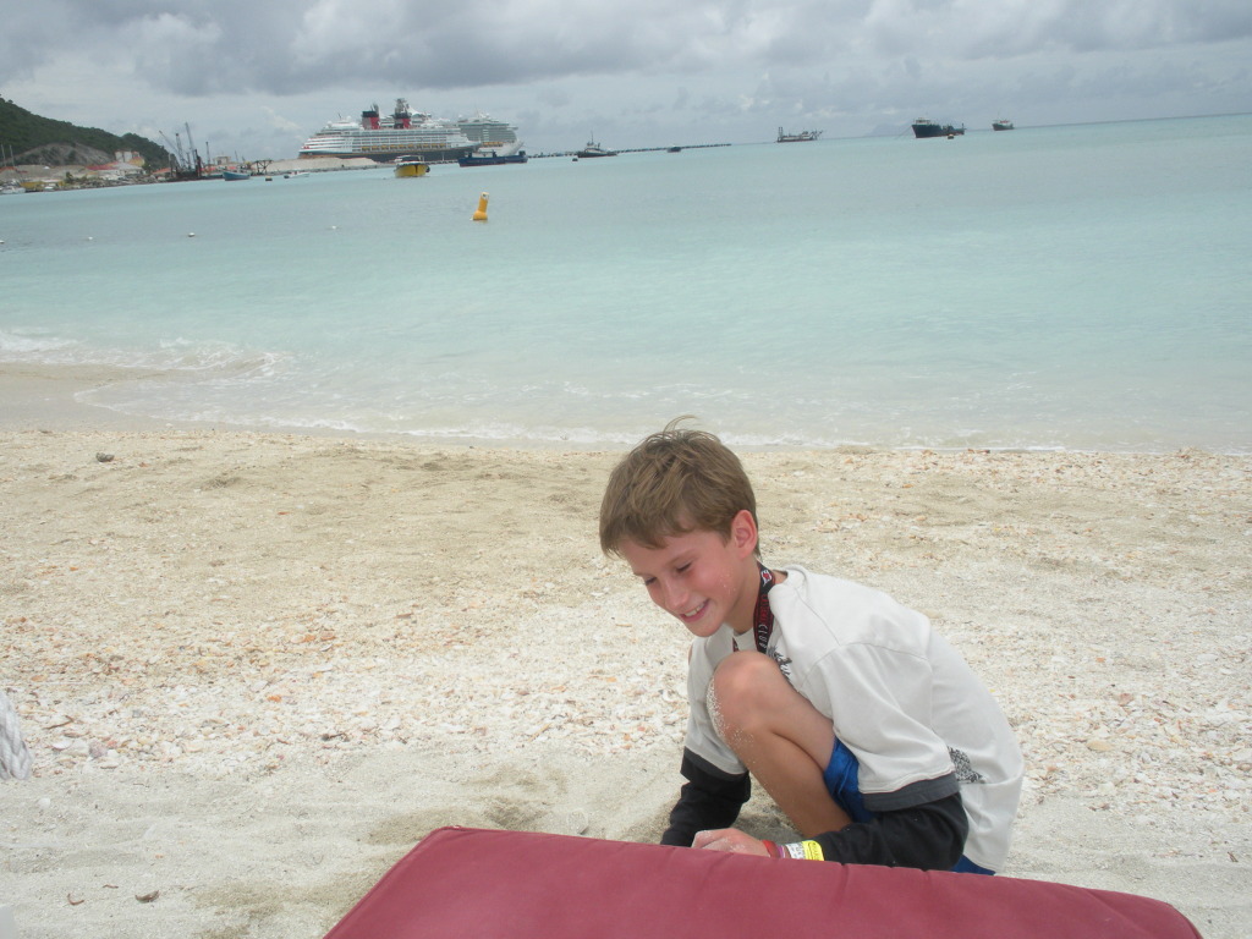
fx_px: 1302
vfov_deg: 39.7
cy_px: 470
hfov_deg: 51.4
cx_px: 626
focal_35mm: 36
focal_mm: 6.3
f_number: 5.6
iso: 88
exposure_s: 1/504
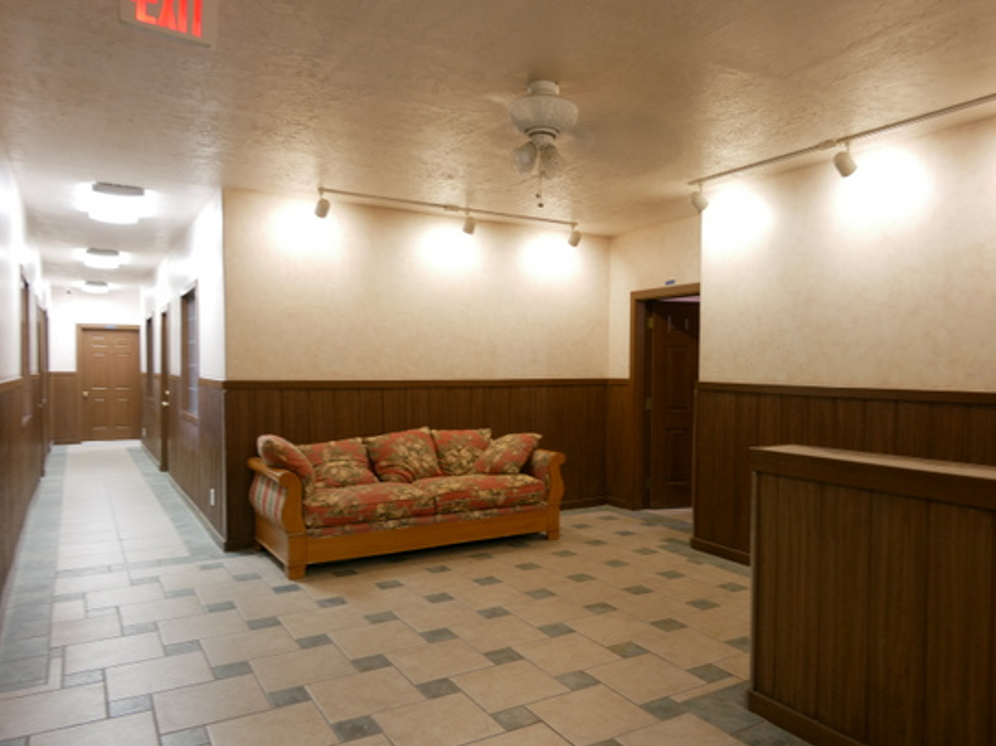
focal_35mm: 26
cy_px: 397
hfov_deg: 67.2
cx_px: 549
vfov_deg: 53.0
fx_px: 748
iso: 400
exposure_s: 1/2
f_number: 8
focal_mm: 11
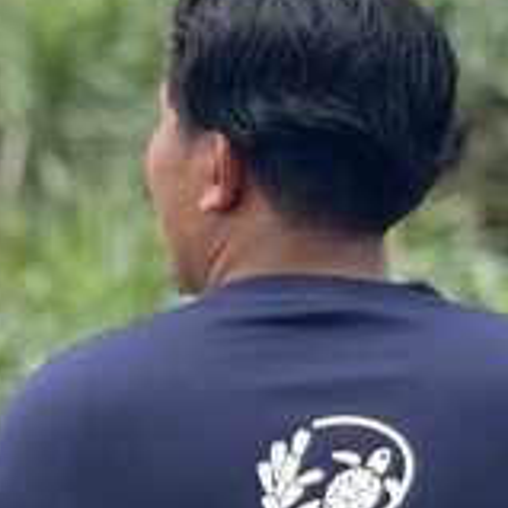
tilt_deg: +0.0
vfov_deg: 7.8
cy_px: 724
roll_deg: -2.4
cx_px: 53
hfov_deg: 7.9
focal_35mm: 222
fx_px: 3686
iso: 80
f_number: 1.78
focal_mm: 6.86
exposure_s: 1/1107
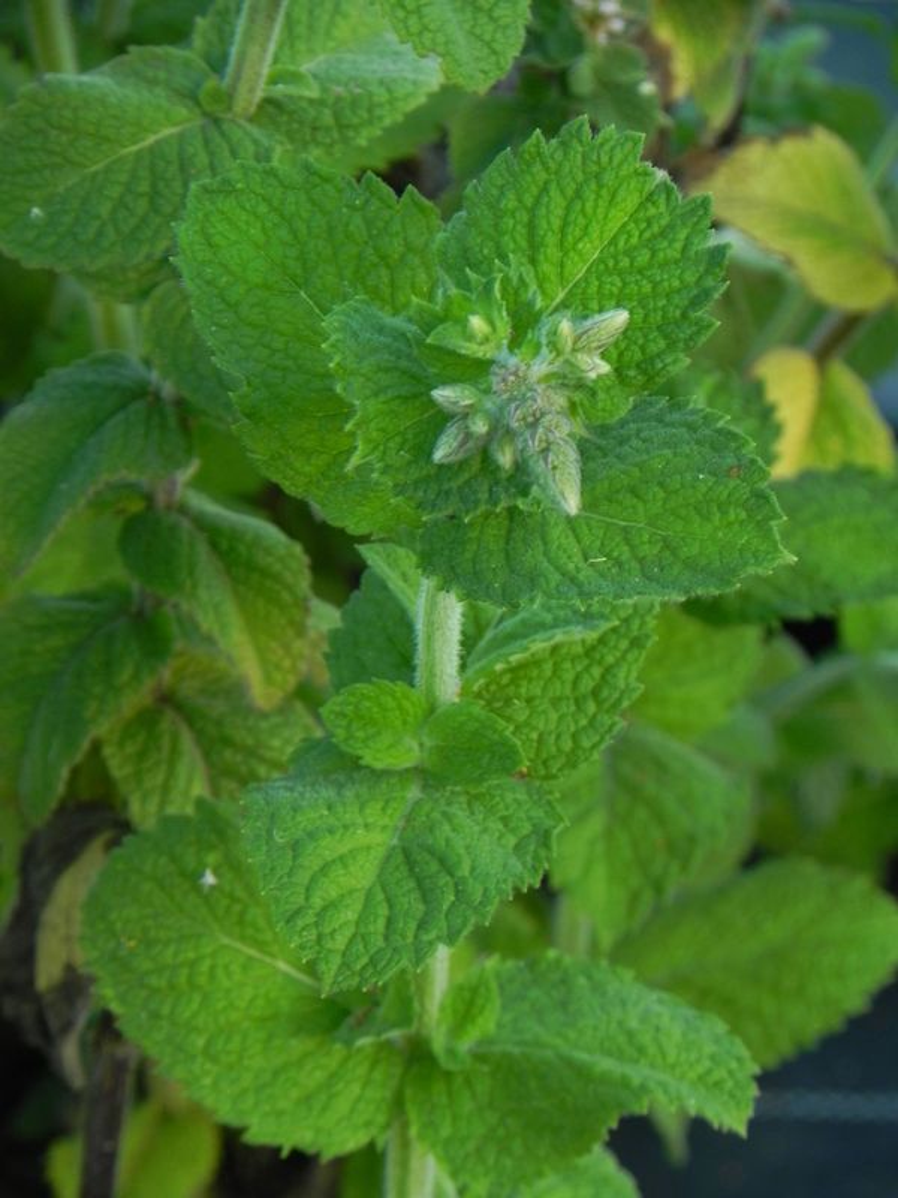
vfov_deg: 6.8
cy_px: 599
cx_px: 449
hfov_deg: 5.1
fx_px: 10065
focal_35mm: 291
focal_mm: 51.8
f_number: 5
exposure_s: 1/50
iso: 160
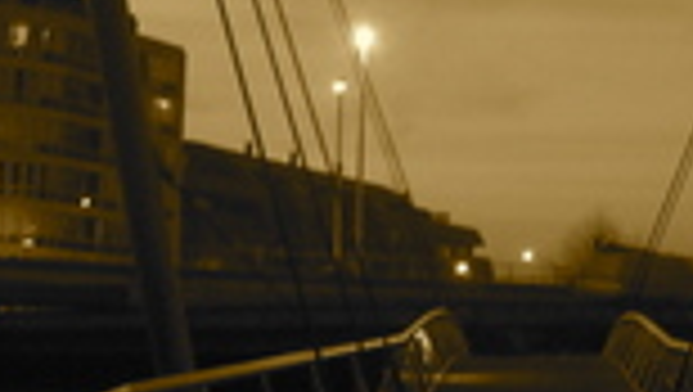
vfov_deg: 10.7
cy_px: 173
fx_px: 2097
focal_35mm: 114
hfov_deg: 18.6
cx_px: 540
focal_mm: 5.7
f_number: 2.8
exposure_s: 1/8
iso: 168
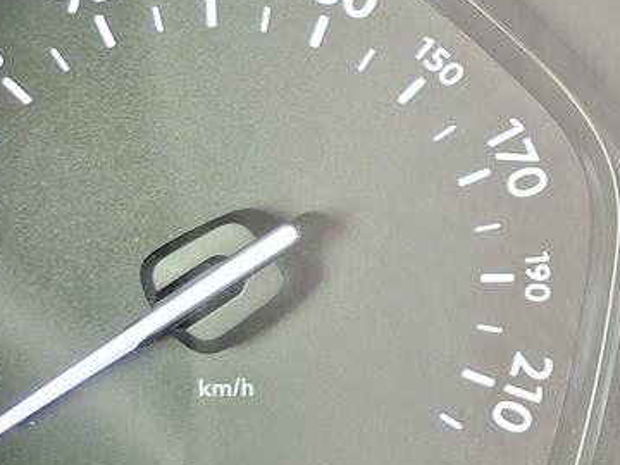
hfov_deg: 18.7
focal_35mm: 92
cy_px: 191
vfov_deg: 16.1
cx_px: 939
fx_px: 1648
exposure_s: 1/40
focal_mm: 5.54
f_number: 1.8
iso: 320
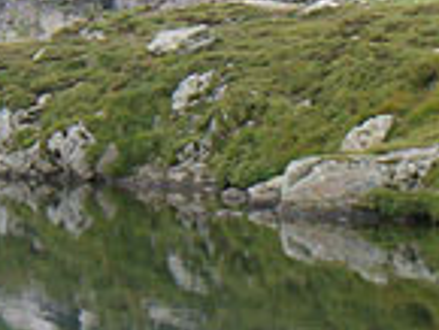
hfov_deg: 10.6
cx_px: 348
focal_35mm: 186
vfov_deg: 8.0
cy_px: 21
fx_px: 2361
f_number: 3.8
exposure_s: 1/30.3
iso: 64
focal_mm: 10
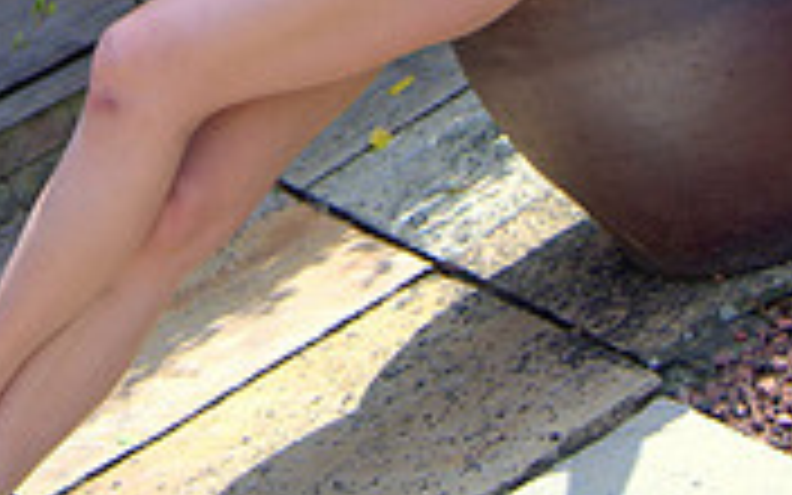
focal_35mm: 94
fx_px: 2029
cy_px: -288
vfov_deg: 13.0
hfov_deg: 22.0
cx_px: 259
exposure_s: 1/320
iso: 125
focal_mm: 24
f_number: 4
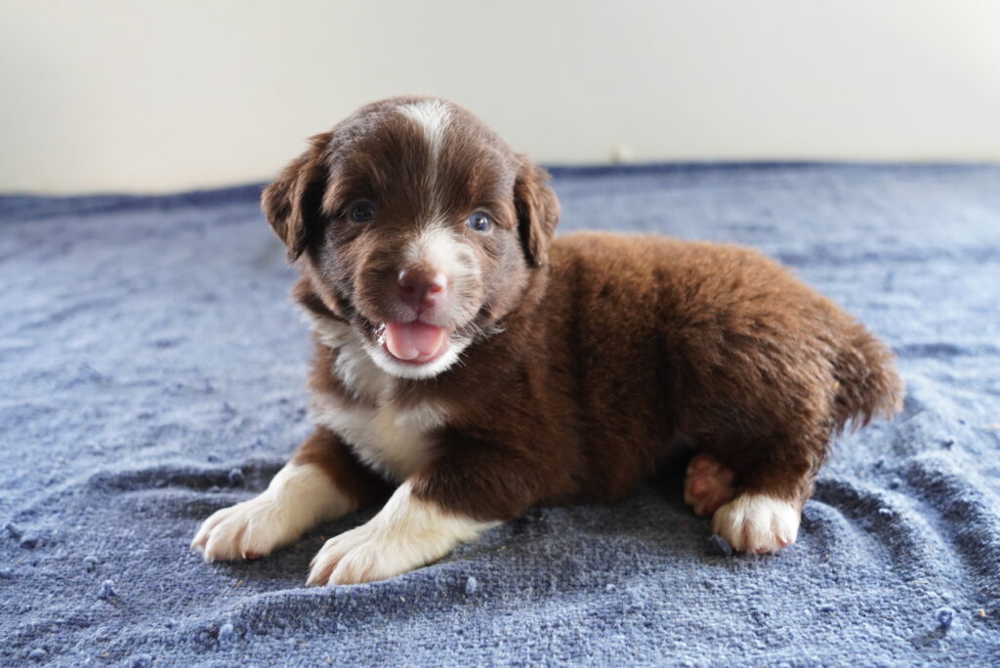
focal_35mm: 36
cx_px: 500
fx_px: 1001
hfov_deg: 53.1
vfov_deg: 36.9
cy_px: 334
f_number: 4
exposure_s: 1/60
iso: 1000
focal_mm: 24
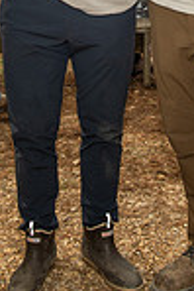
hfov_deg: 14.6
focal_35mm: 94
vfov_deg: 20.3
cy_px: -55
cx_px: 98
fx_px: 758
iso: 125
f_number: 8
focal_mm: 24
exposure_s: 1/250
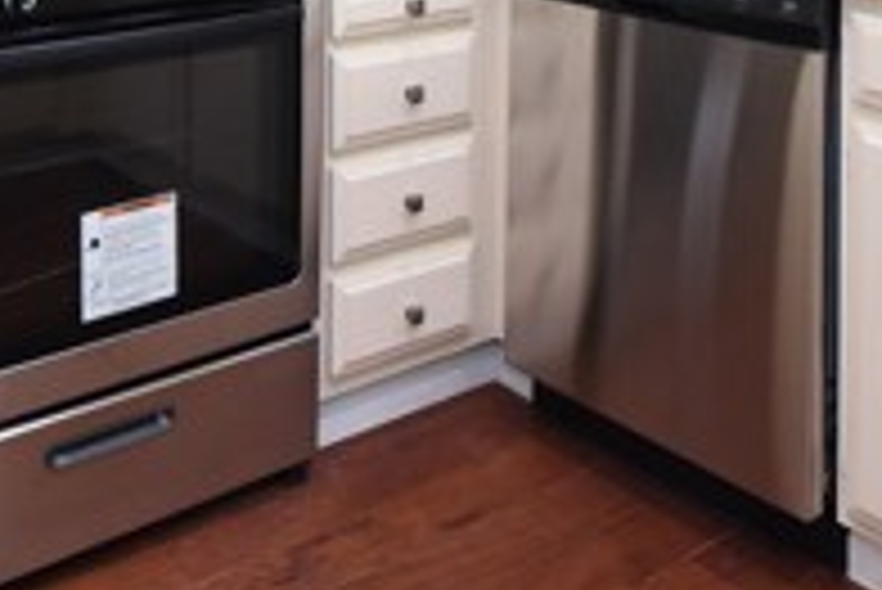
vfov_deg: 23.5
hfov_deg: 39.9
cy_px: -227
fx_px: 1201
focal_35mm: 49
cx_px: 310
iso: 1000
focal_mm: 10
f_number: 8
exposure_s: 1/30
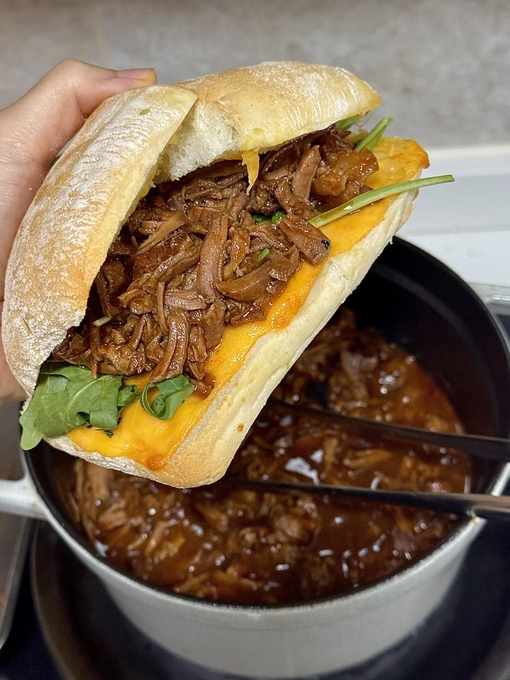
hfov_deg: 30.3
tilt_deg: -47.3
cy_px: 340
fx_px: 943
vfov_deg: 39.7
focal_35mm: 48
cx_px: 255
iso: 250
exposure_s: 1/60
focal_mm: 6.76
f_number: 1.78
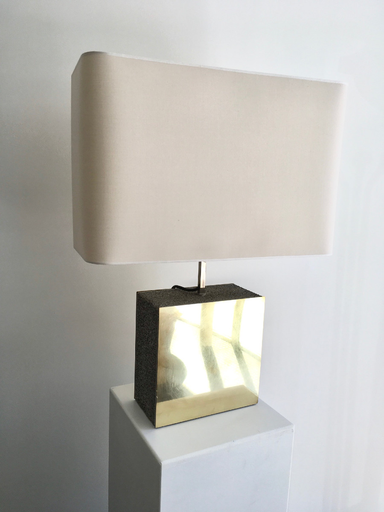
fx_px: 429
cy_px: 256
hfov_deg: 48.2
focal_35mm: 29
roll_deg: -2.0
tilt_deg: -9.1
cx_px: 192
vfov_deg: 61.7
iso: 25
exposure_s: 1/176
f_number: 2.2
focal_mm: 4.15
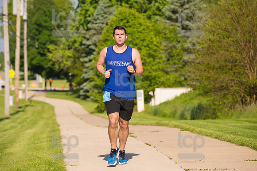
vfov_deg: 7.4
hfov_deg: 11.1
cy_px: 86
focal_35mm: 185
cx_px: 128
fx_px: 1321
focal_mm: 185
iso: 400
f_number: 5.6
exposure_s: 1/2000
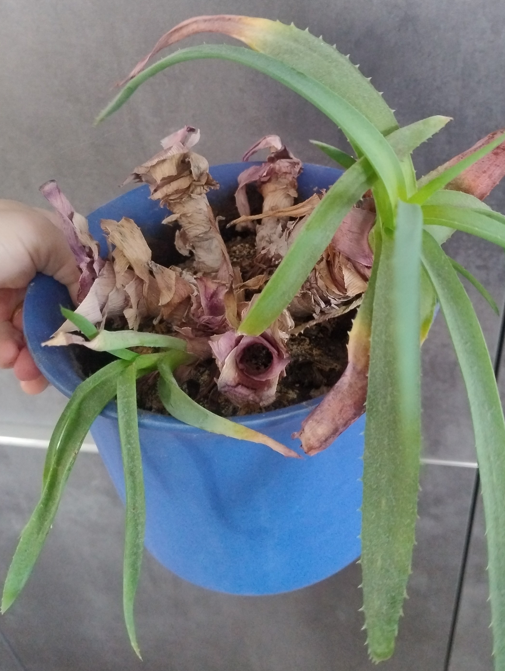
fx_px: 679
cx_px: 331
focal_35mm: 35
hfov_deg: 40.4
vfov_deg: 51.9
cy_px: 246
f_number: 1.8
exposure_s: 1/33.3
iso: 2541
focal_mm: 5.56
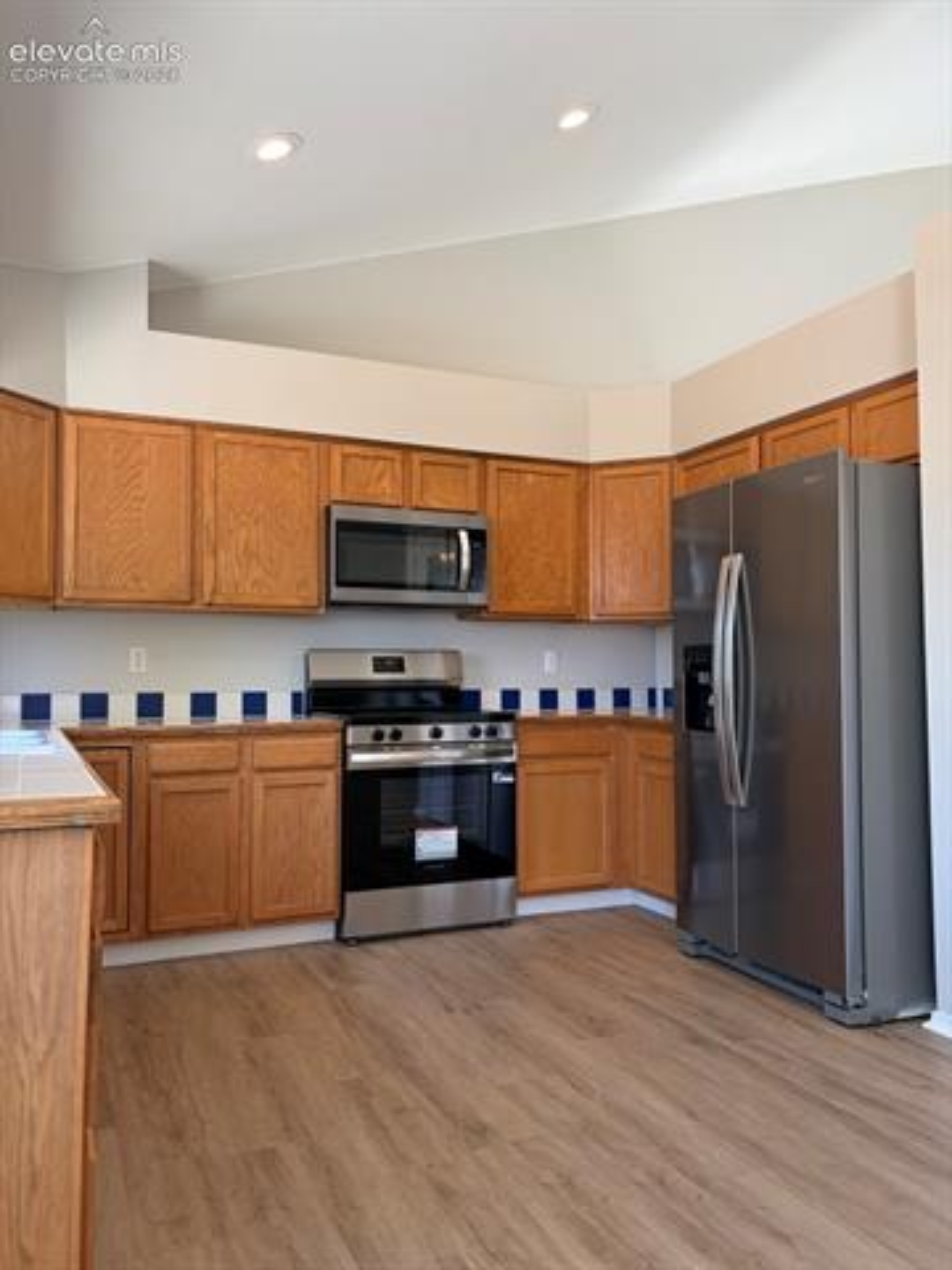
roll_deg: +0.0
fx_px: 953
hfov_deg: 53.1
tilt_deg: +1.6
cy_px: 635
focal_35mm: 26
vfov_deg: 67.3
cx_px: 476
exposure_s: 1/120
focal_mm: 5.96
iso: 80
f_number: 1.6
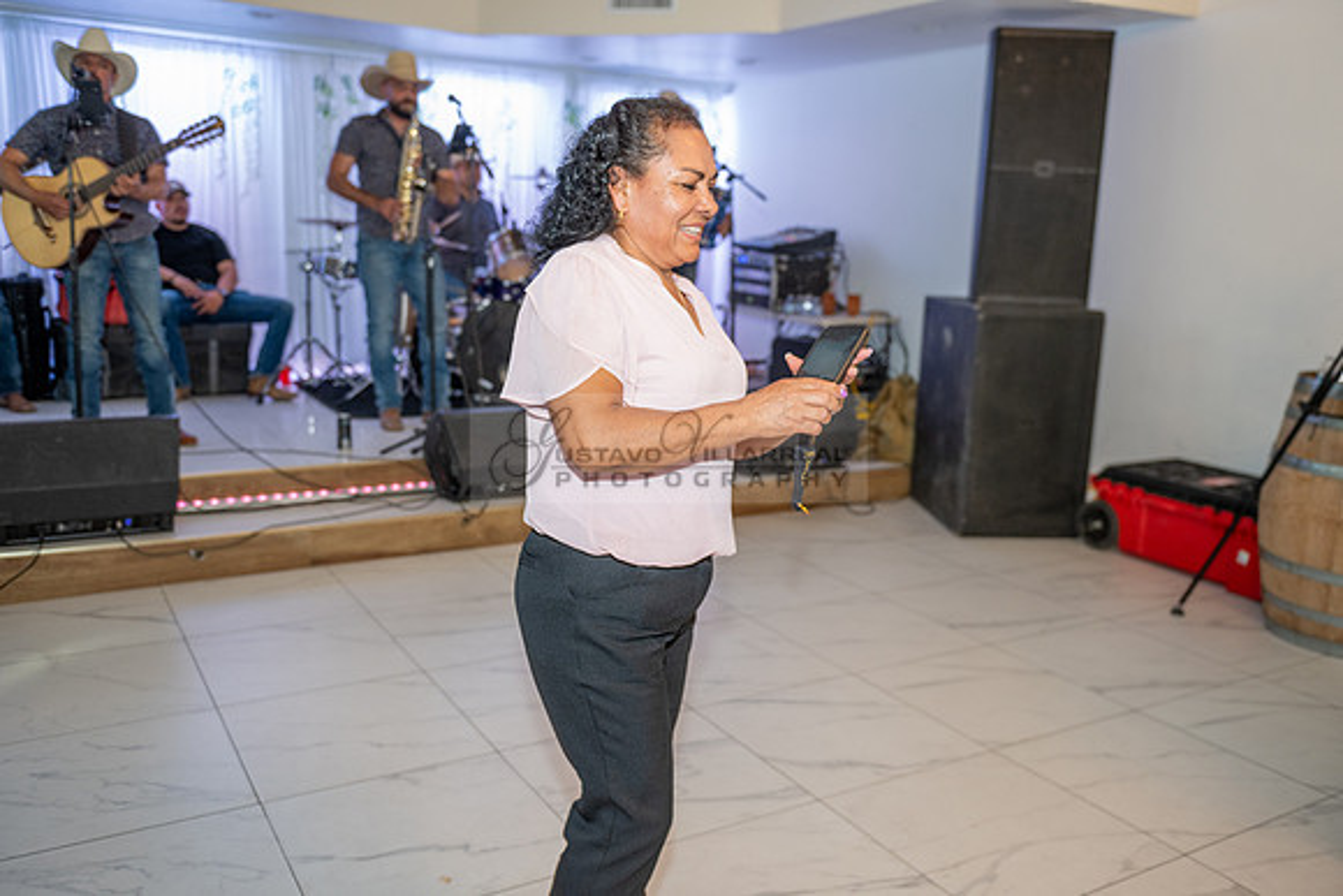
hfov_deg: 58.7
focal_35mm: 32
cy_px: 448
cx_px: 672
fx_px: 1194
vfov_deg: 41.1
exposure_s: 1/160
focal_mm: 32
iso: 800
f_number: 3.2
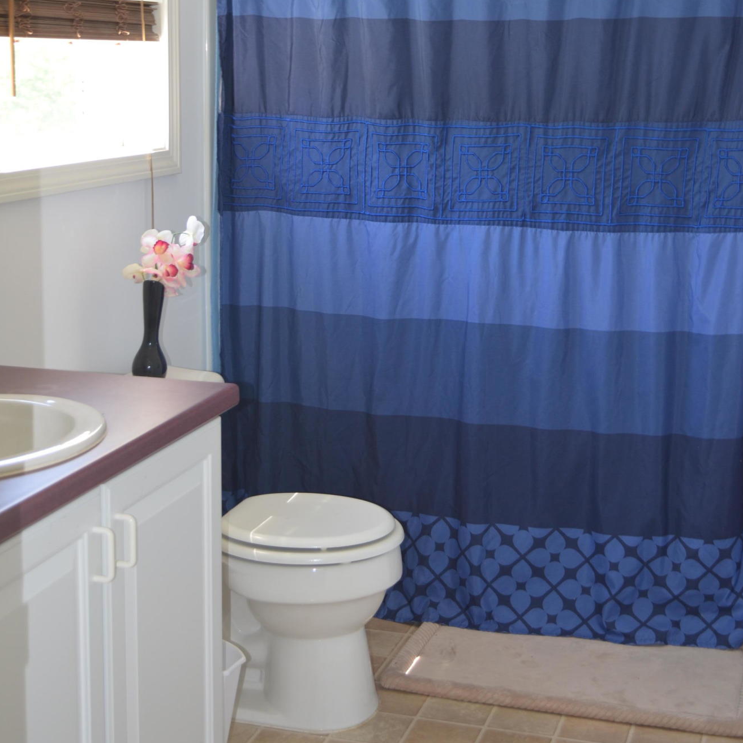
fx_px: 1506
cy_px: 228
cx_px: 372
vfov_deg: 27.5
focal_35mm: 62
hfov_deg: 27.7
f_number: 4.8
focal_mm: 32
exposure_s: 1/30
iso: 320
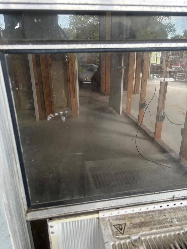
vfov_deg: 67.3
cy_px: 124
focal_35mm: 26
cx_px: 94
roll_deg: +0.3
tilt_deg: -21.5
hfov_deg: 53.1
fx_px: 187
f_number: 1.6
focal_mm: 5.96
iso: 160
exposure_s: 1/60
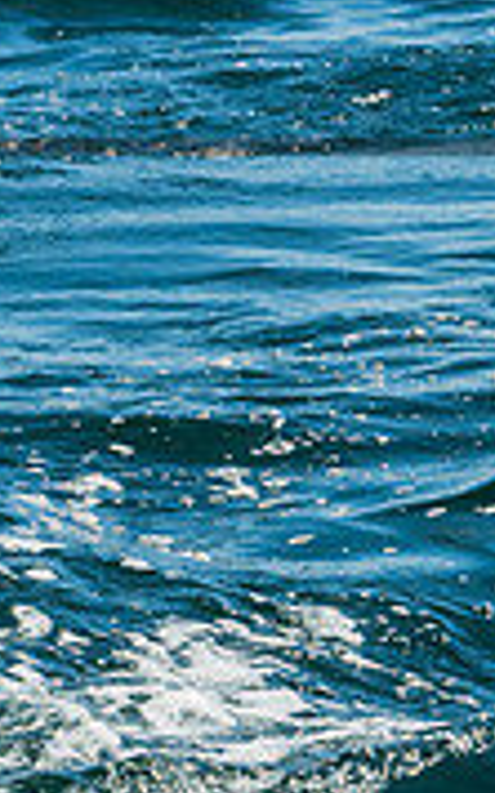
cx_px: -636
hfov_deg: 3.2
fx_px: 8842
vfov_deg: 5.1
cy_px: -263
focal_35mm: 409
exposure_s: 1/320
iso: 400
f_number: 10
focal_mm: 77
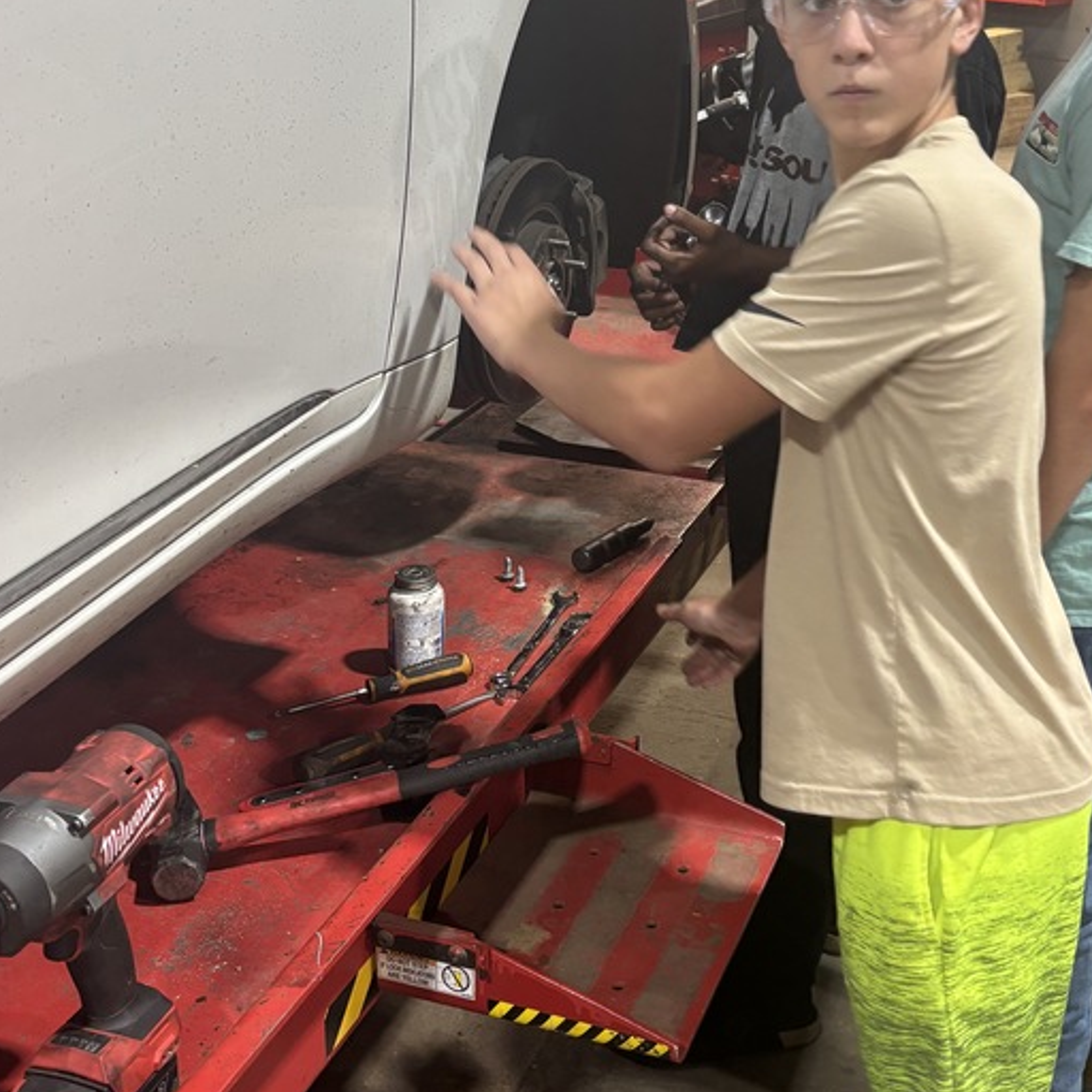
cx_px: 670
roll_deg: -2.4
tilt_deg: -15.9
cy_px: 352
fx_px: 1642
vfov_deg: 36.4
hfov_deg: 36.6
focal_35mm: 46
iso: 125
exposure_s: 1/60
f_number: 1.6
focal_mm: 5.96
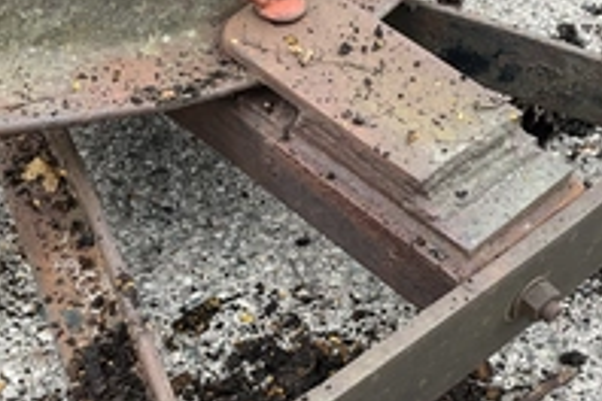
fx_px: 1020
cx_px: 383
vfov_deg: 21.8
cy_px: 346
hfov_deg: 32.7
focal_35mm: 61
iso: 25
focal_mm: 3
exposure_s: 1/122
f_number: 1.8
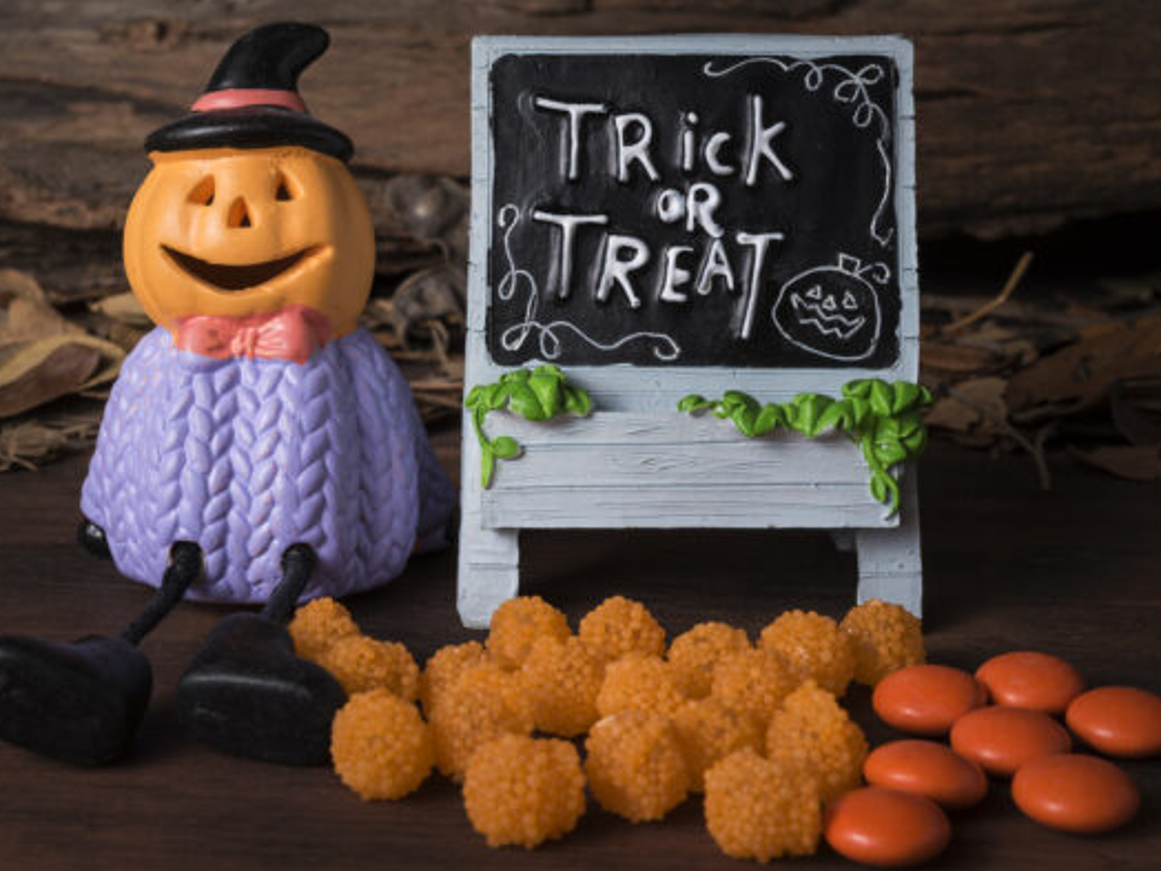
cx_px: 561
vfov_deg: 22.3
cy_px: 437
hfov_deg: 29.4
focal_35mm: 66
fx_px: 2214
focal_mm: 60
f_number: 22
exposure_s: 1/200
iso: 100
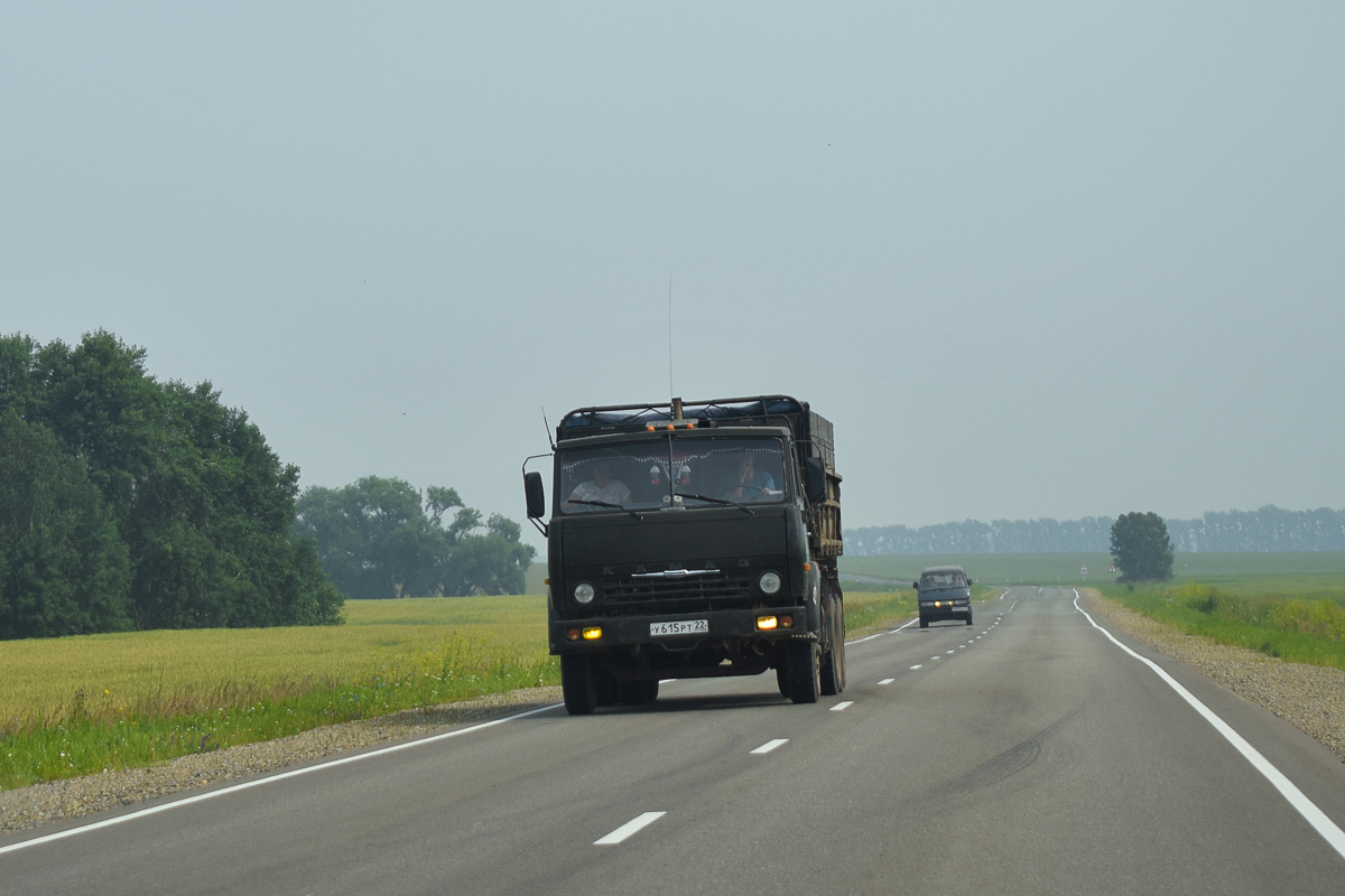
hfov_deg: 26.0
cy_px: 448
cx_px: 672
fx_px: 2914
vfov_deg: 17.5
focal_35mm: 78
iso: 100
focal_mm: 52
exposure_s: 1/500
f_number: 5.6
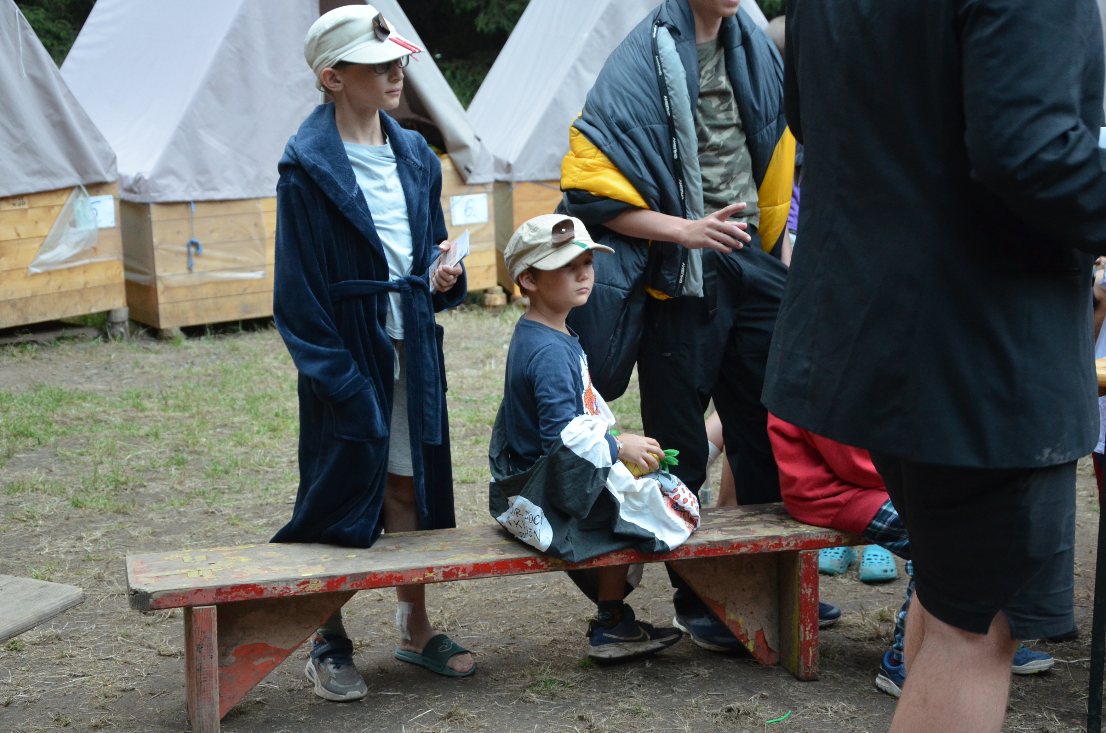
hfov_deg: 33.5
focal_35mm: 60
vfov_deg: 22.5
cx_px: 575
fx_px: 1840
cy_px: 379
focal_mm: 38
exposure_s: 1/30
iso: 1600
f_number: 4.5
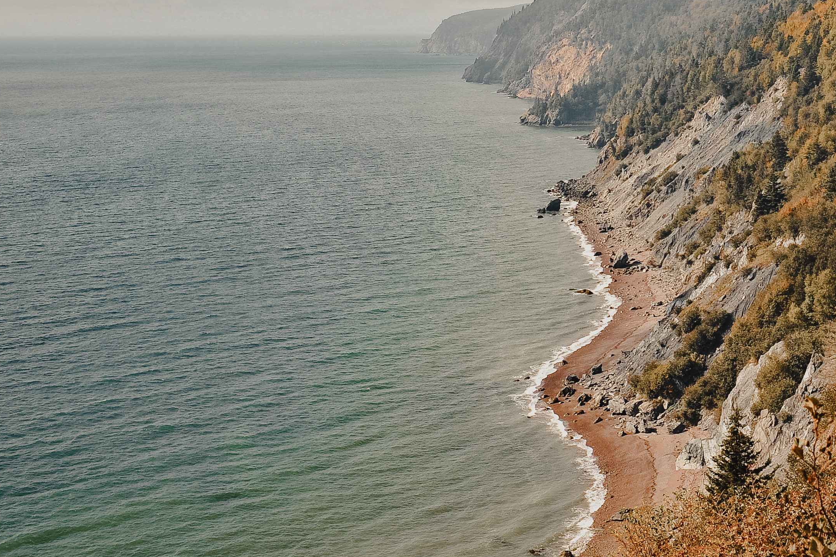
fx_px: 1578
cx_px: 745
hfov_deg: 28.6
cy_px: 179
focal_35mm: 68
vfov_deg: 19.9
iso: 320
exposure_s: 1/200
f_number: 9
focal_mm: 35
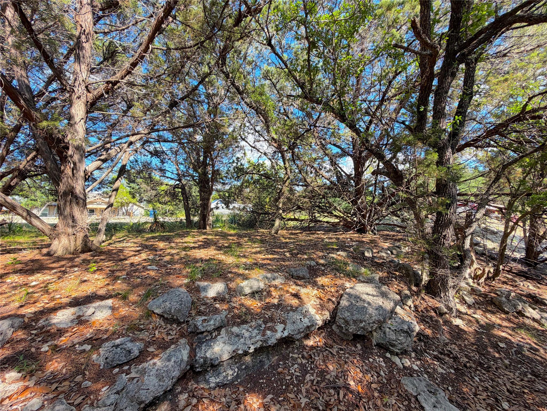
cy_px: 206
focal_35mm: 14
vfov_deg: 85.7
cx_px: 274
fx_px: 221
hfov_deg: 102.1
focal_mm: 2.22
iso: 40
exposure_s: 1/178
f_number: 2.2
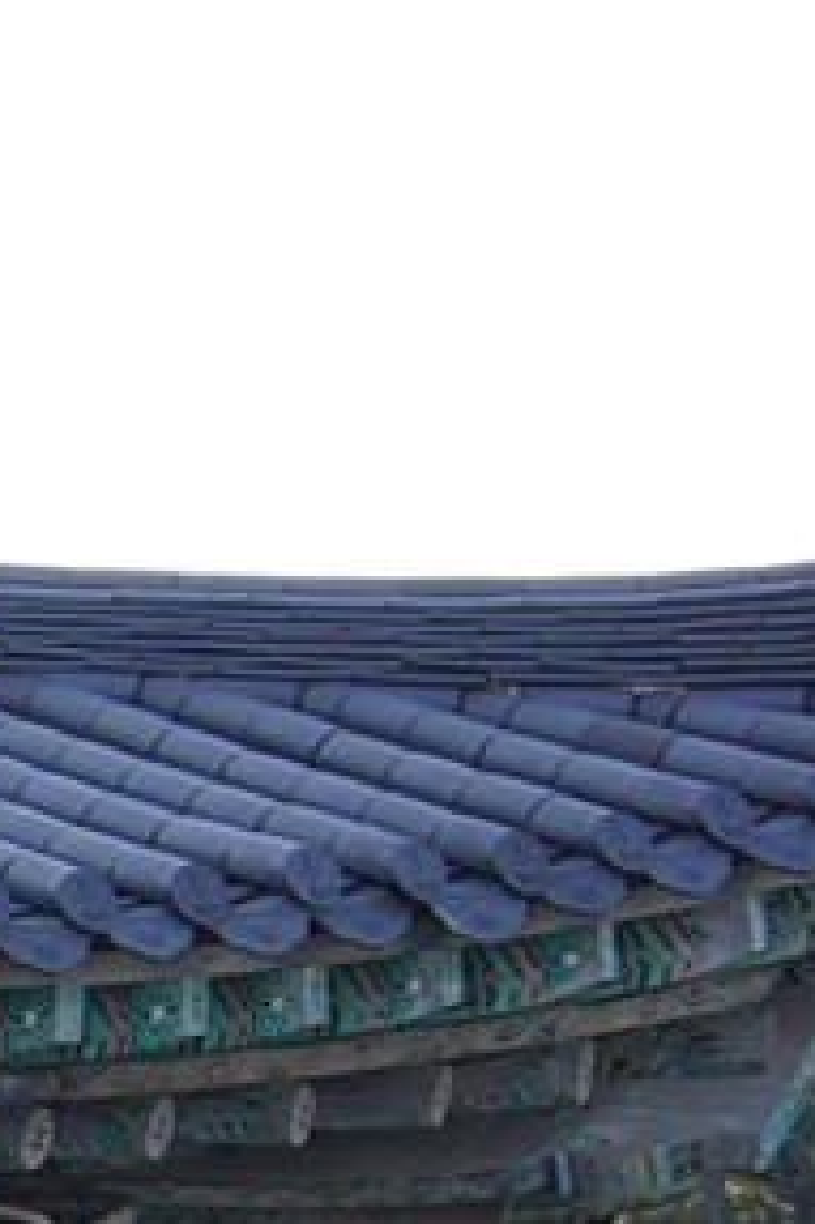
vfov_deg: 8.1
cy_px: 2243
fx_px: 8295
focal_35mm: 244
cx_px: -2688
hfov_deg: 4.9
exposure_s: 1/100
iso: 400
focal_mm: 35
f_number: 10
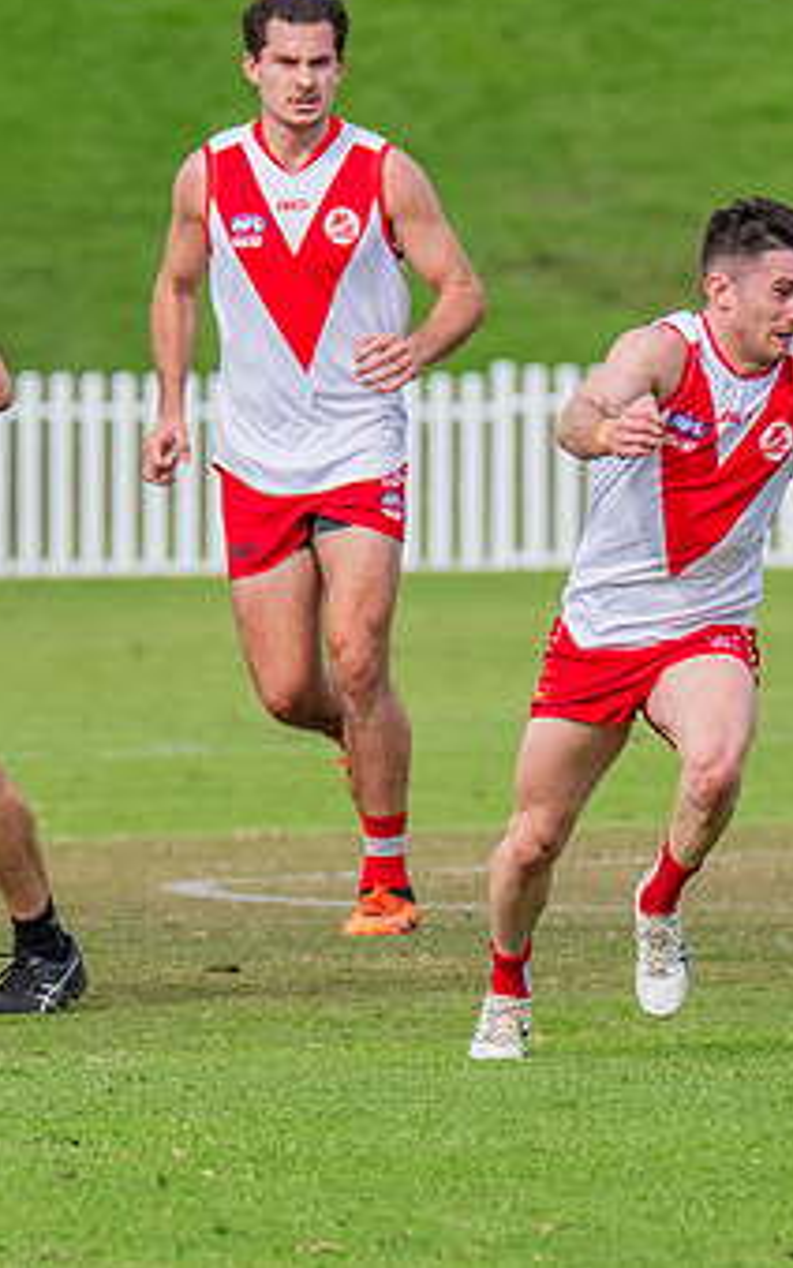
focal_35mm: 1075
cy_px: 437
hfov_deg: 1.2
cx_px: 1142
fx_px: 37157
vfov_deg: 2.0
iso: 800
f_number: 7.1
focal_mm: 420
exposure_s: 1/1600
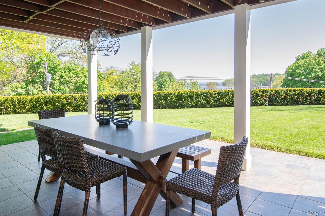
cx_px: 149
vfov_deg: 53.5
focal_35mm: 24
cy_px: 87
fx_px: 213
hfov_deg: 74.5
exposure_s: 1/100
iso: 400
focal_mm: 13
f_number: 10
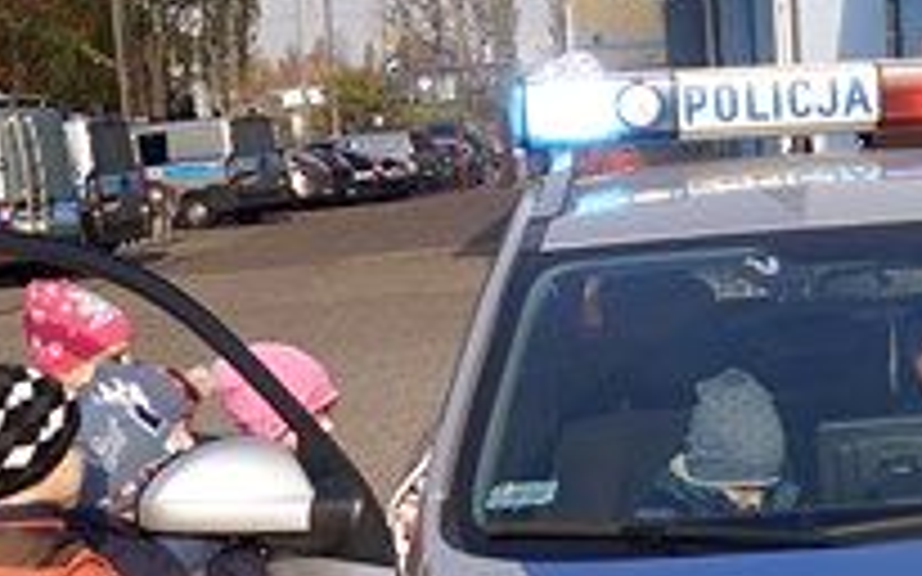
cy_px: 504
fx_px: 2638
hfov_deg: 19.3
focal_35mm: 105
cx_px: 886
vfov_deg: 12.4
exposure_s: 1/160
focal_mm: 22
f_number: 8
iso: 100
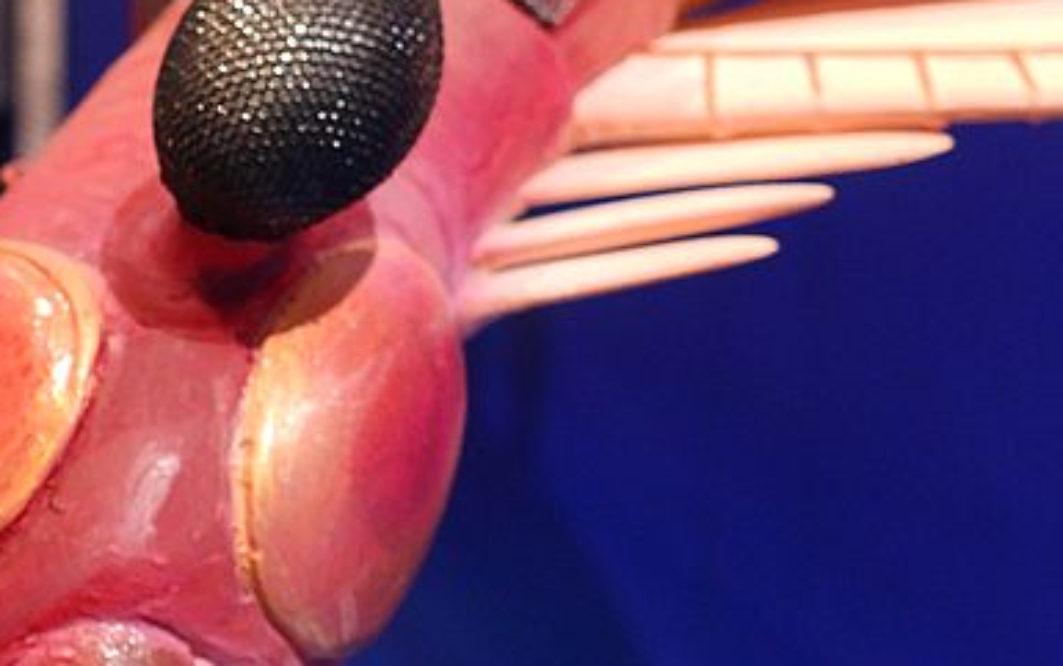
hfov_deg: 23.4
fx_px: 2550
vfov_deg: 14.7
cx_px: 334
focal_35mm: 88
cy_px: 91
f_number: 3.2
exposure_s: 1/13
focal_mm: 7.1
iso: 400
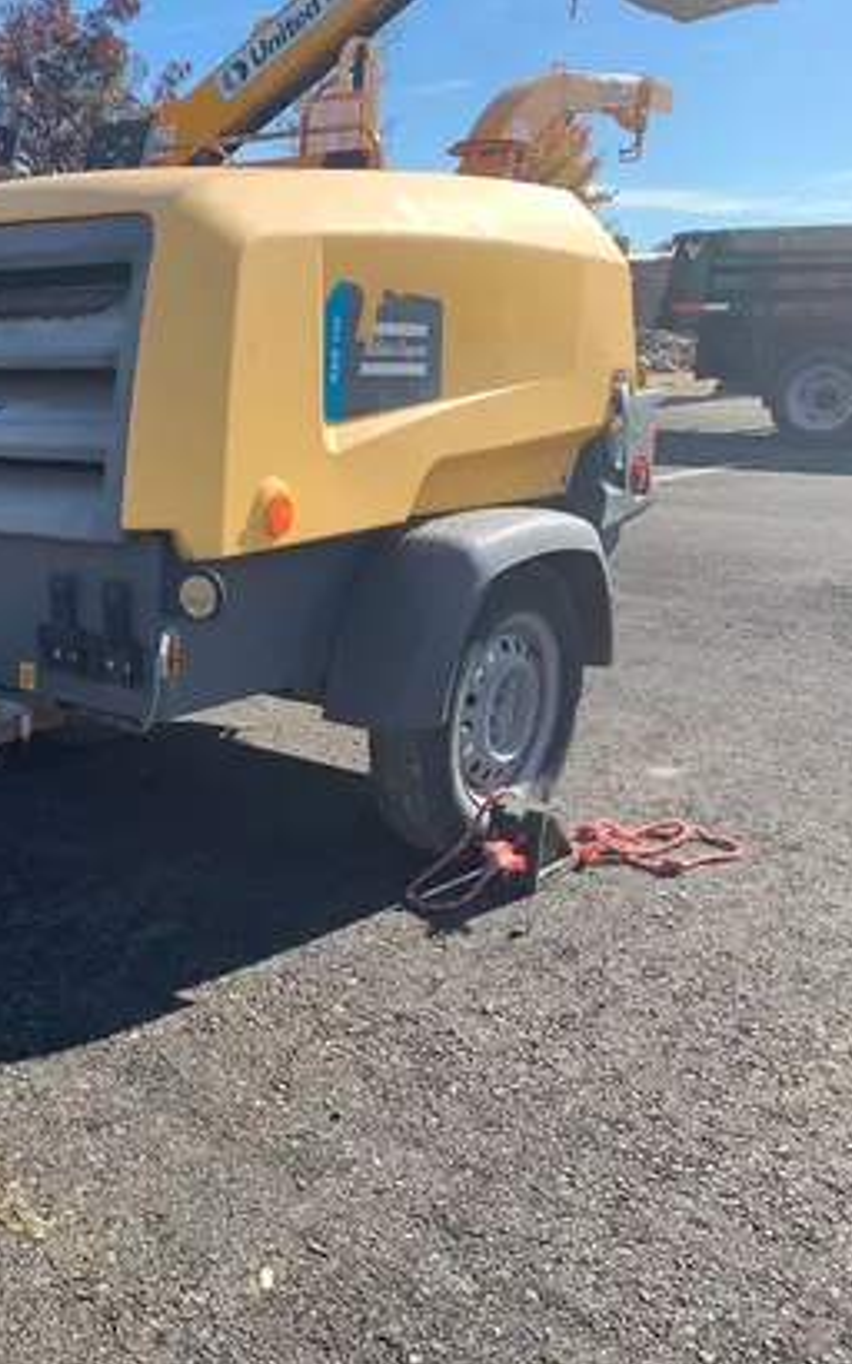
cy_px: 684
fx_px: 1376
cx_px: 43
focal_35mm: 37
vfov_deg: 52.8
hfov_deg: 32.3
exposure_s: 1/879
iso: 25
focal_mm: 4.25
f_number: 1.8
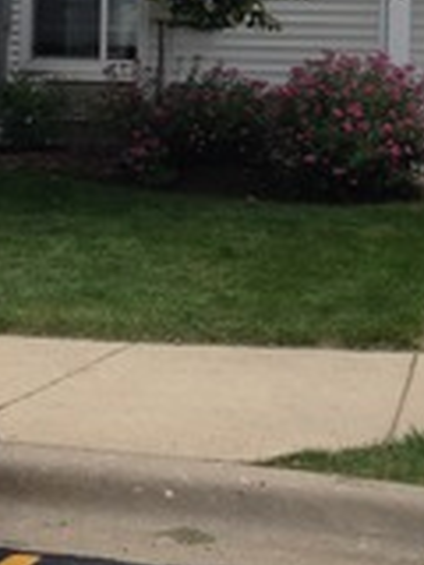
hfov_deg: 14.8
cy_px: 67
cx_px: 371
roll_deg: -0.1
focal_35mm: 99
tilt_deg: -1.0
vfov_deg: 19.5
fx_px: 1617
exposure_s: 1/1178
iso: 50
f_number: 2.4
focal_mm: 4.12
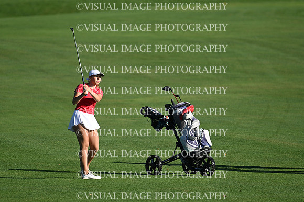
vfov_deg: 2.3
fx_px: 5064
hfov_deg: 3.4
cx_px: 152
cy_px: 101
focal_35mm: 600
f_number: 4.5
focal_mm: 400
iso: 320
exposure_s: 1/2500
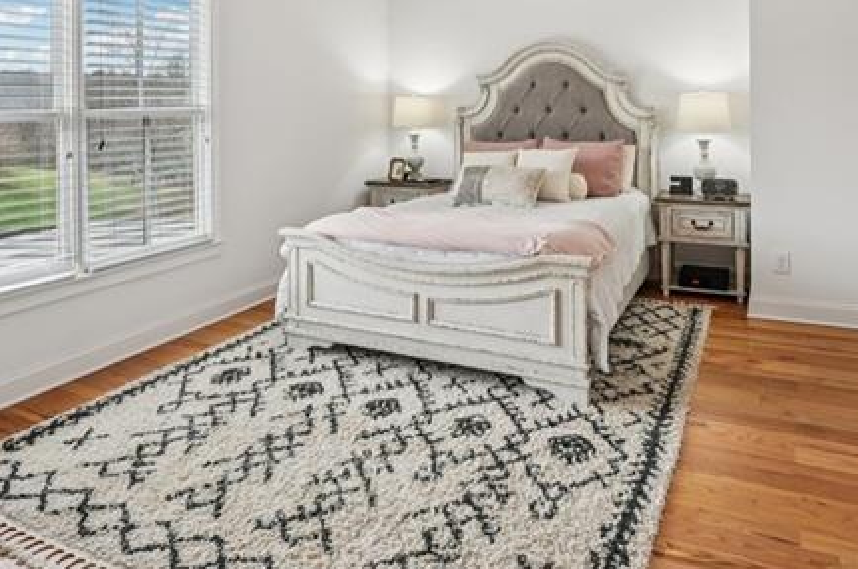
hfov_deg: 69.3
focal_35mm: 26
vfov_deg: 46.7
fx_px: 619
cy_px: 111
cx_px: 476
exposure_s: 1/20
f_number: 8
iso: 320
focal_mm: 14
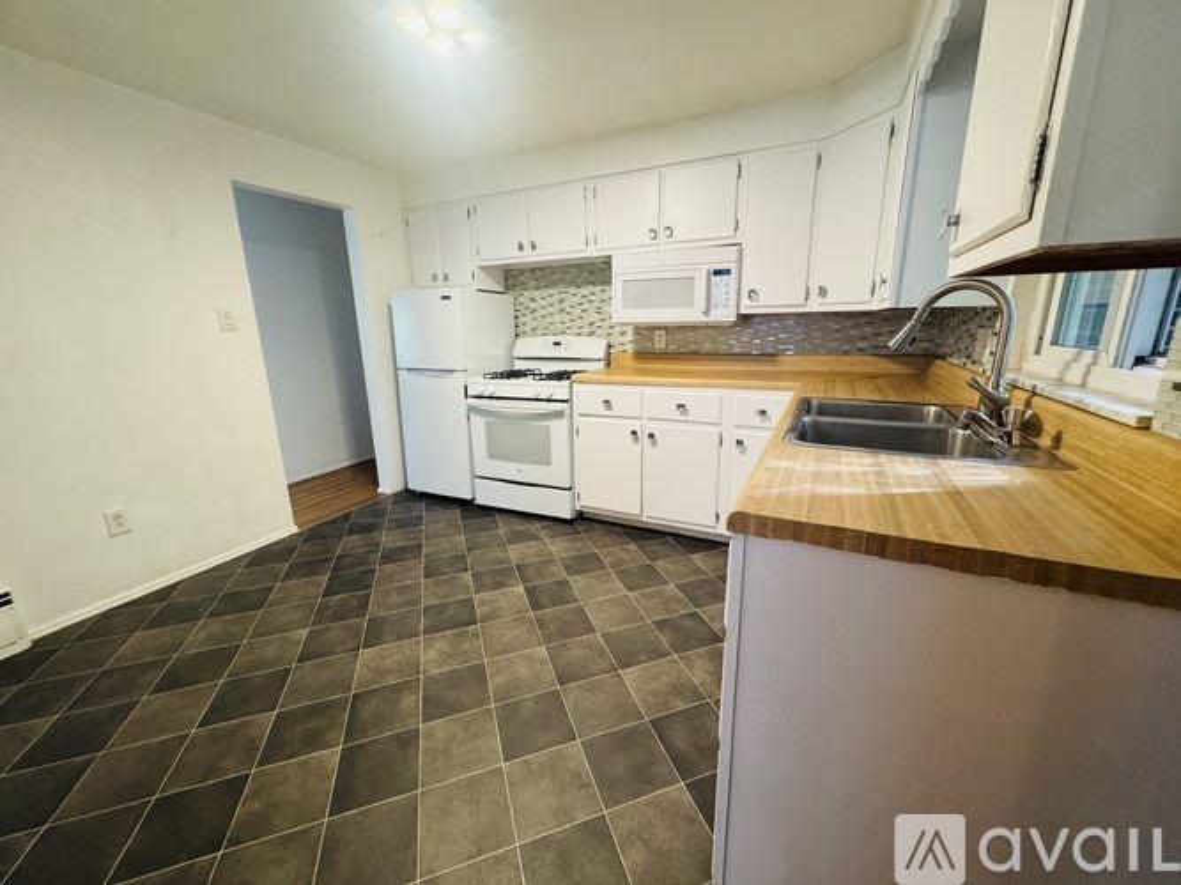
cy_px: 442
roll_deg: +0.8
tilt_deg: -16.1
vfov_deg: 85.7
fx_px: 478
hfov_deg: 102.1
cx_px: 590
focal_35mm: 14
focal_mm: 2.22
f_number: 2.2
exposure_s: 1/60
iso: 320
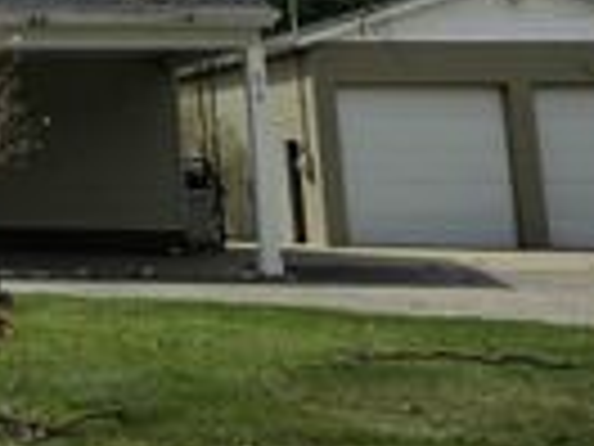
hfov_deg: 18.2
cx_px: -446
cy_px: -88
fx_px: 1493
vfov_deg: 16.3
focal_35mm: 87
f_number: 1.7
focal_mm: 6.3
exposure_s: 1/7944
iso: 80
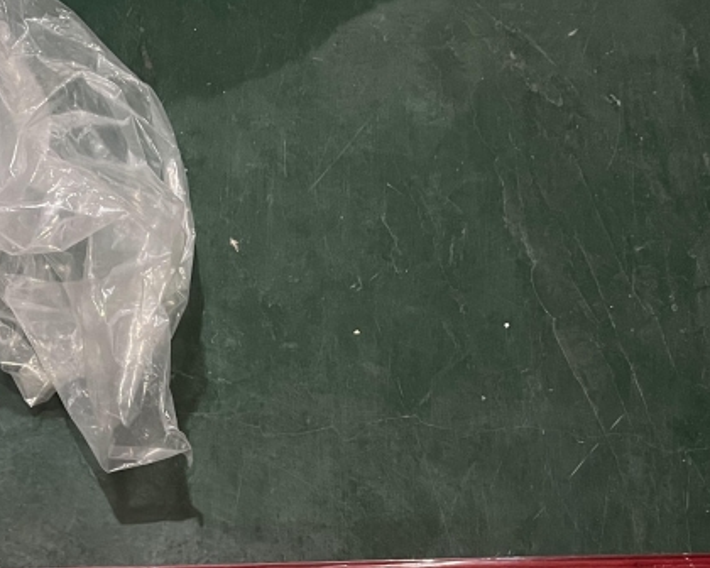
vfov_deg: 23.8
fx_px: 1261
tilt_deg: -72.2
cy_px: 622
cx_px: 191
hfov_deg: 31.0
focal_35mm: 60
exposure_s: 1/33
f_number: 1.5
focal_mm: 5.7
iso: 500
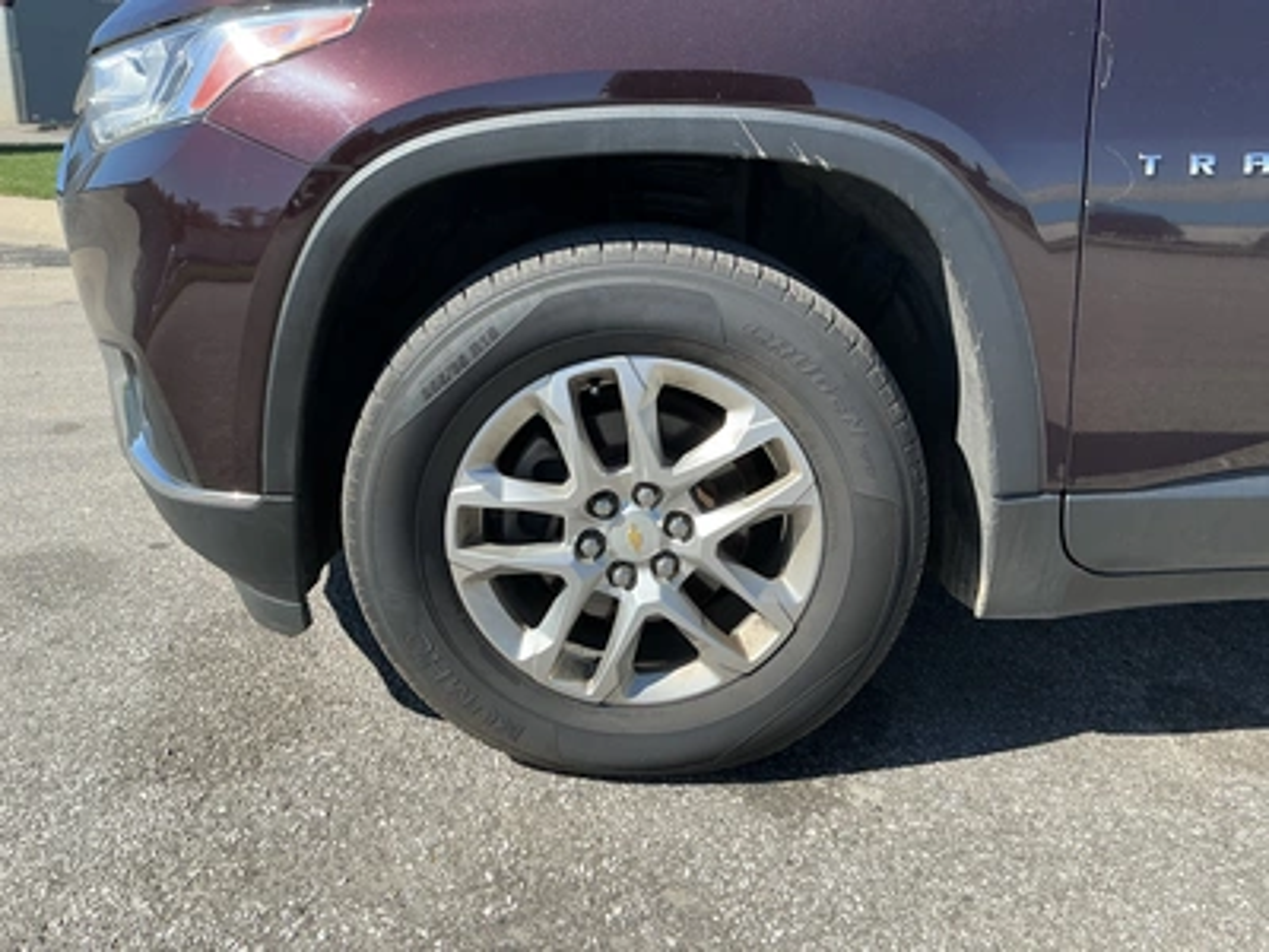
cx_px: 634
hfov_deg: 63.4
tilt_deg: -17.7
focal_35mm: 28
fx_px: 1026
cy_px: 476
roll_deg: -0.1
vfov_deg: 49.7
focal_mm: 3
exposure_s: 1/883
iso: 25
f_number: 1.8
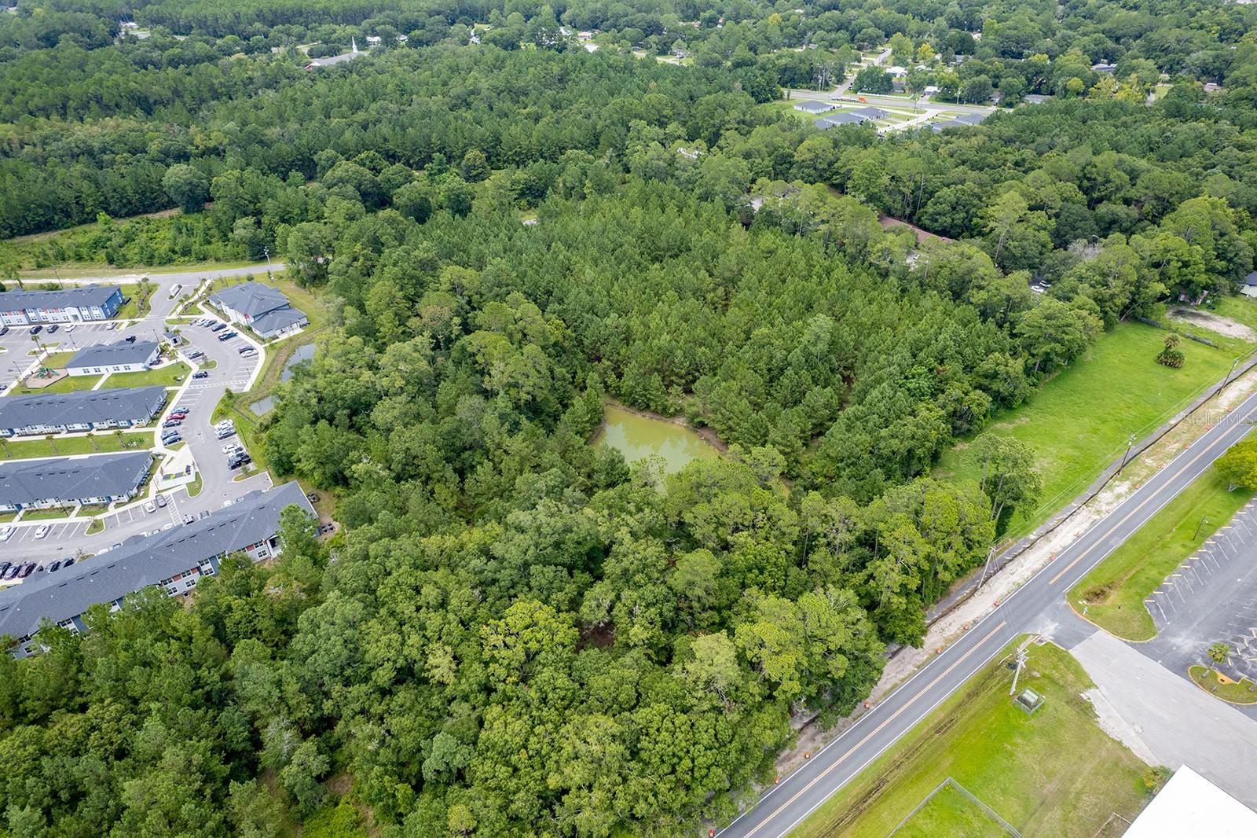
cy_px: 419
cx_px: 628
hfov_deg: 78.6
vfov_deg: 57.2
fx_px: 768
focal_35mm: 22
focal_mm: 8.38
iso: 110
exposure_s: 1/320
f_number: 2.8
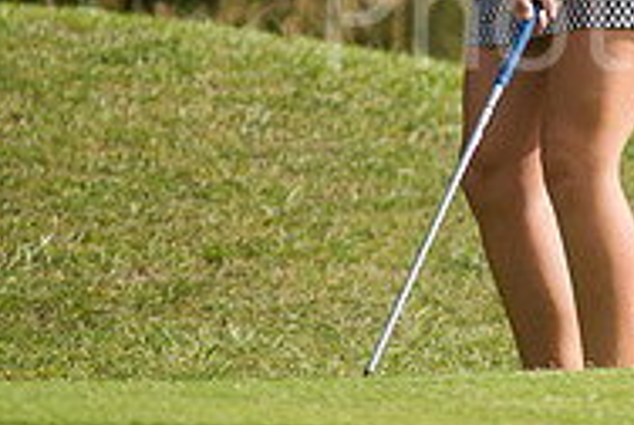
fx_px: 16316
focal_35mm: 925
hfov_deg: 2.2
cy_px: -143
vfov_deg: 1.5
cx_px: 762
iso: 500
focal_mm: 300
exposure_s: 1/3200
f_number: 4
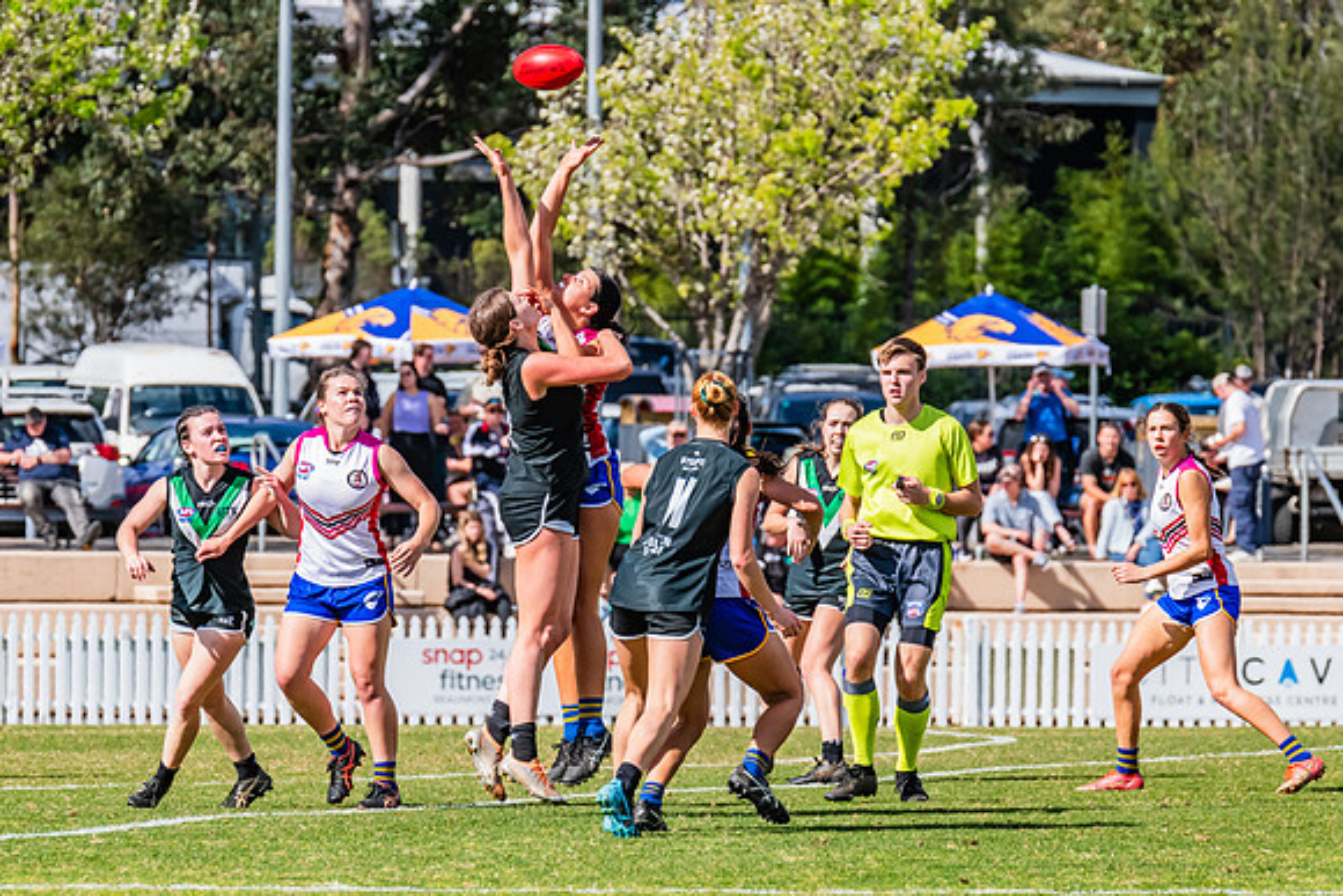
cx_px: 540
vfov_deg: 3.0
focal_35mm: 462
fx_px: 17241
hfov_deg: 4.5
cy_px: 484
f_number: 11
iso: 800
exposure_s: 1/1250
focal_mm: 360
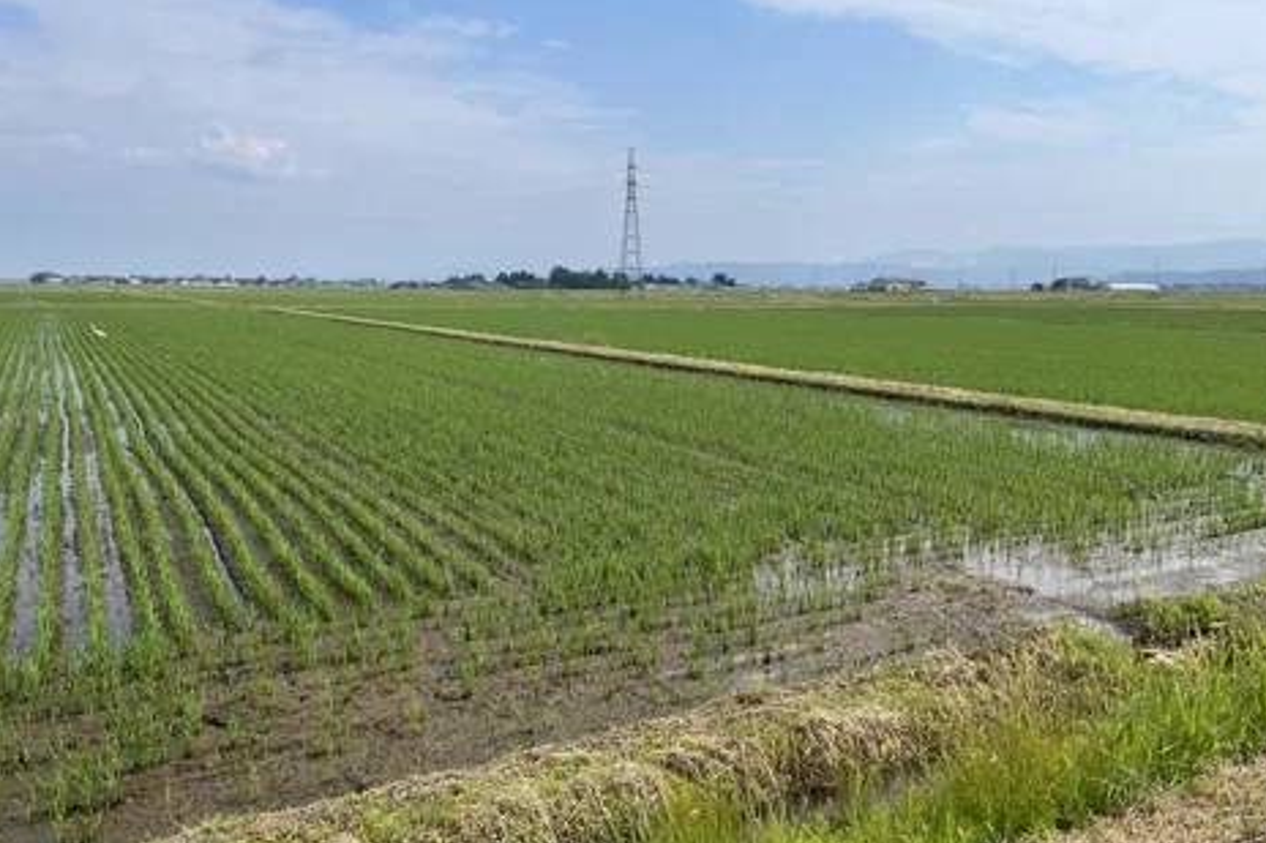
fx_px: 984
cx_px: 649
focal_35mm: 28
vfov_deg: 46.4
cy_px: 442
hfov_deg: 65.5
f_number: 1.6
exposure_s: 1/4831
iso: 32
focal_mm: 4.2
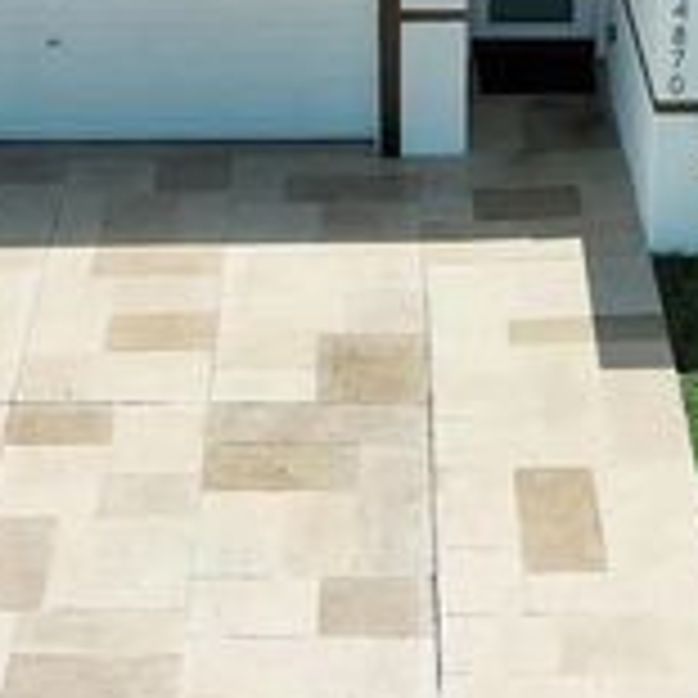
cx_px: 329
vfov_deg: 16.4
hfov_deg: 17.1
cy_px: -117
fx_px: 2327
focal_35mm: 102
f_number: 2.8
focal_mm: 10.57
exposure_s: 1/1486
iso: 100
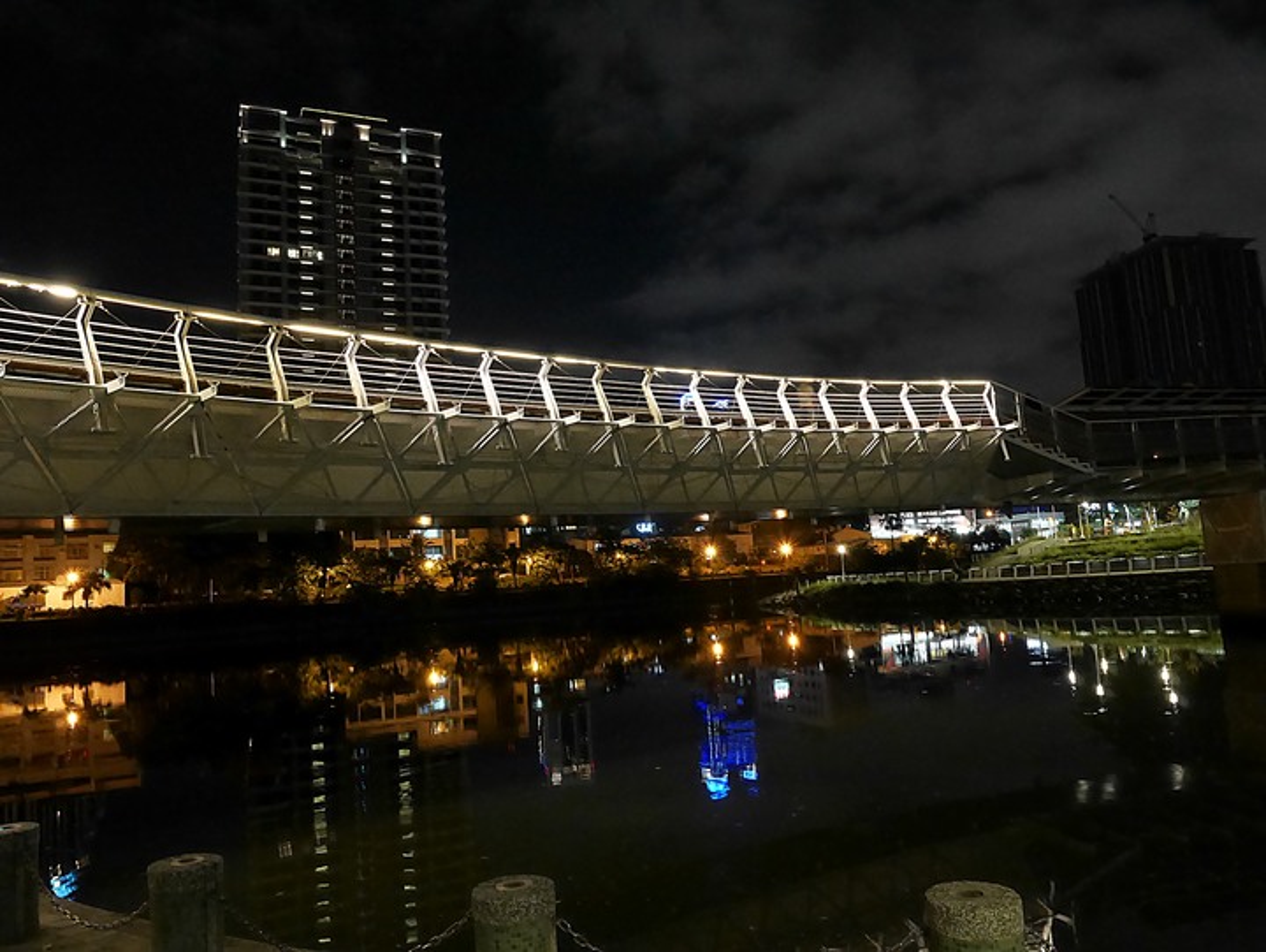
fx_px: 878
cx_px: 633
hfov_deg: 71.6
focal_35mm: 24
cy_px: 476
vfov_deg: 56.9
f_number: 8
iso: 3200
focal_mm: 12
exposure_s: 1/6
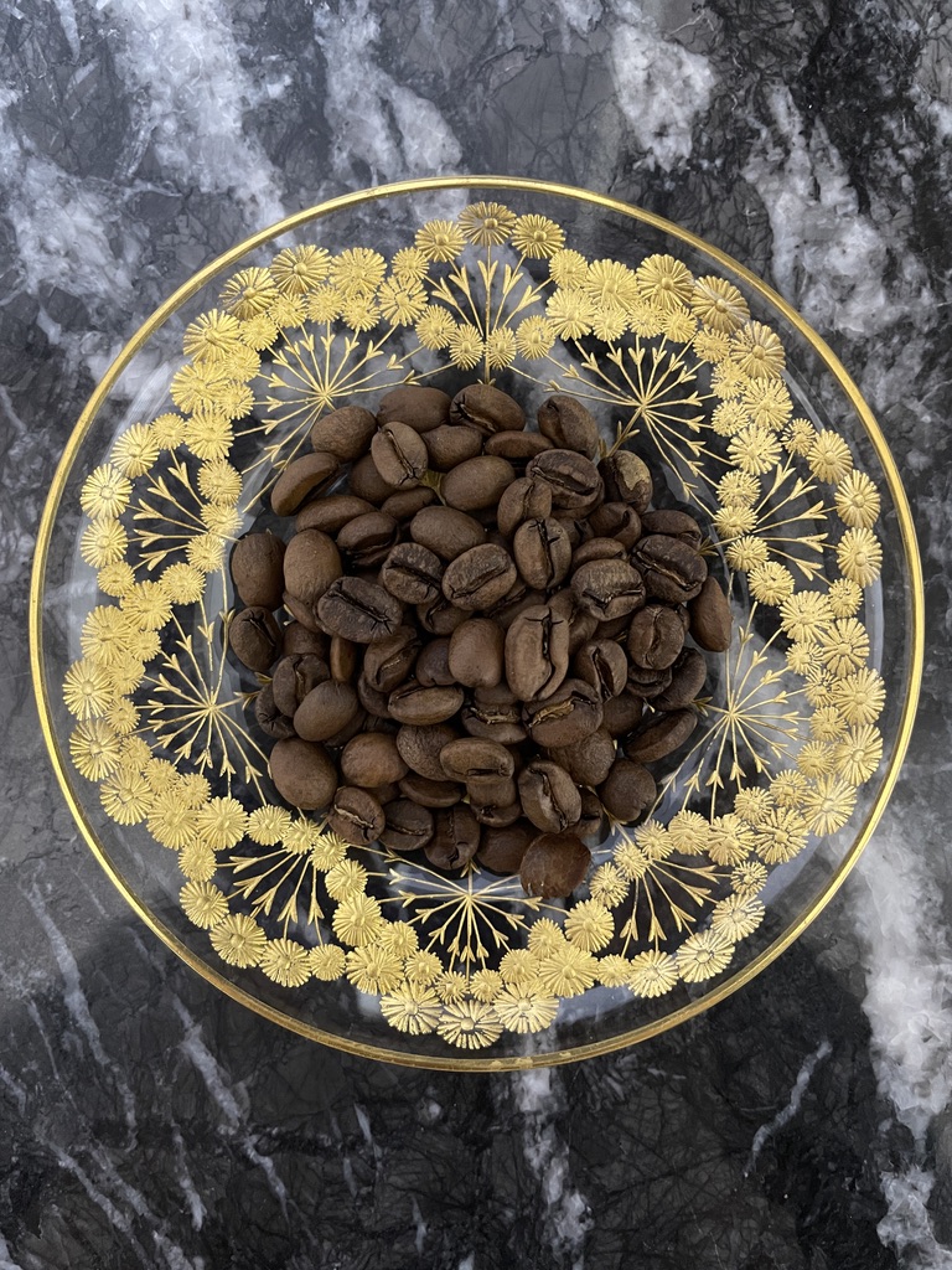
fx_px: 953
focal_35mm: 26
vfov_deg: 67.3
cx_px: 476
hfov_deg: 53.1
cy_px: 635
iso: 640
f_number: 1.6
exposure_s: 1/25
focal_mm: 4.2
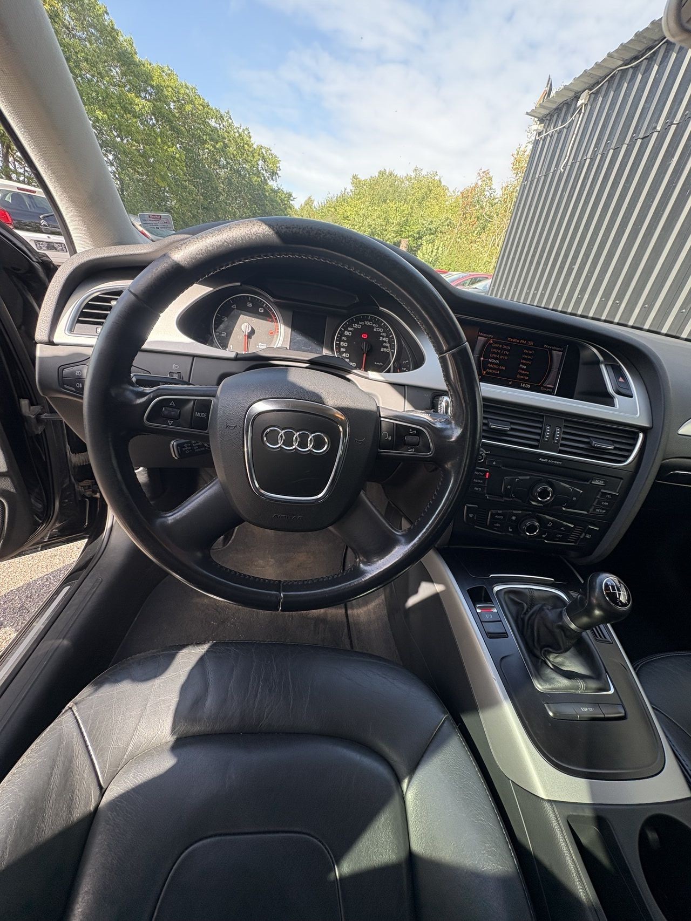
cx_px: 346
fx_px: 373
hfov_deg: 85.7
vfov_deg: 102.1
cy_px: 460
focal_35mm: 14
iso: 80
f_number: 2.2
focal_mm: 2.22
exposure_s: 1/127
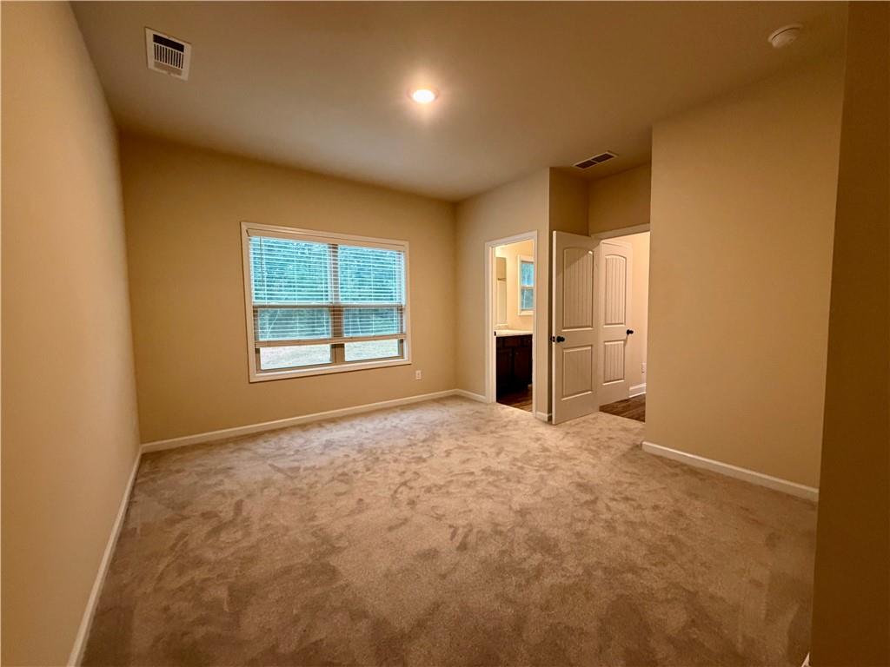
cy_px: 334
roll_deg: -0.2
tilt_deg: -3.4
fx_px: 360
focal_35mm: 14
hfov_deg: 102.1
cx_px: 445
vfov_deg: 85.7
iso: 500
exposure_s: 1/60
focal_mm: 2.22
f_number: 2.2
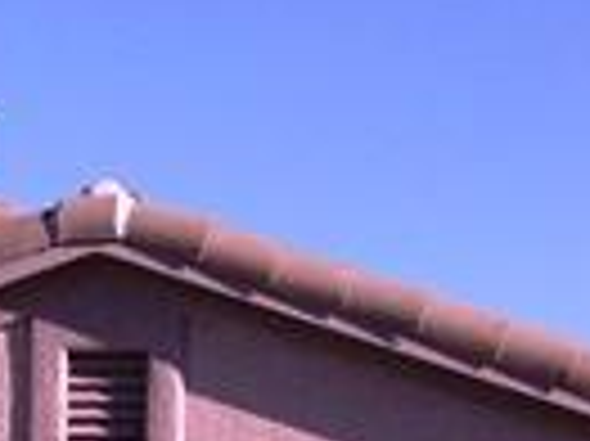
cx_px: 113
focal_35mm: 239
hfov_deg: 8.3
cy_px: 810
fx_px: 4070
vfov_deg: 6.1
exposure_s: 1/250
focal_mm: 8.7
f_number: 8.93
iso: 100
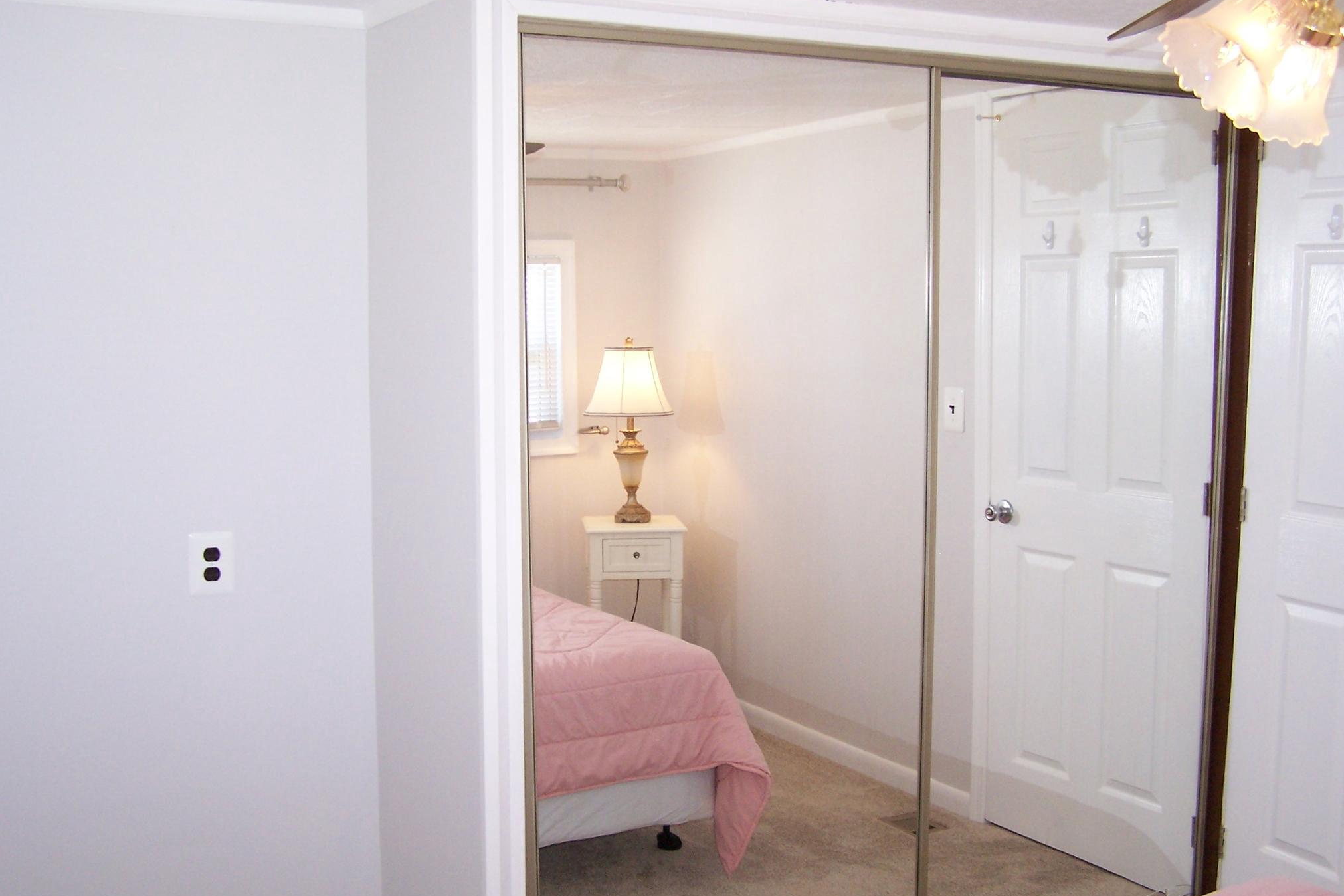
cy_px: 485
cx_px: 679
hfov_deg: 48.5
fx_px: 1493
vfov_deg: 33.4
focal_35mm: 40
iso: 140
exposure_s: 1/90
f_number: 2.8
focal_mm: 6.3
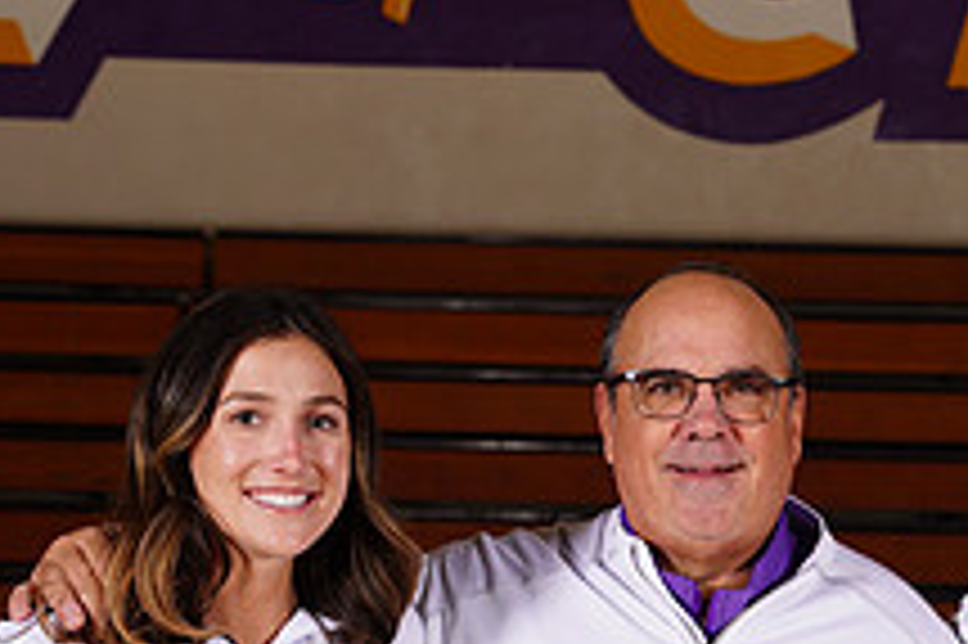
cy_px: 790
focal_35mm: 189
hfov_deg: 10.8
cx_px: 846
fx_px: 5078
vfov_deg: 7.2
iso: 200
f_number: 6.3
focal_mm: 70
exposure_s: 1/200
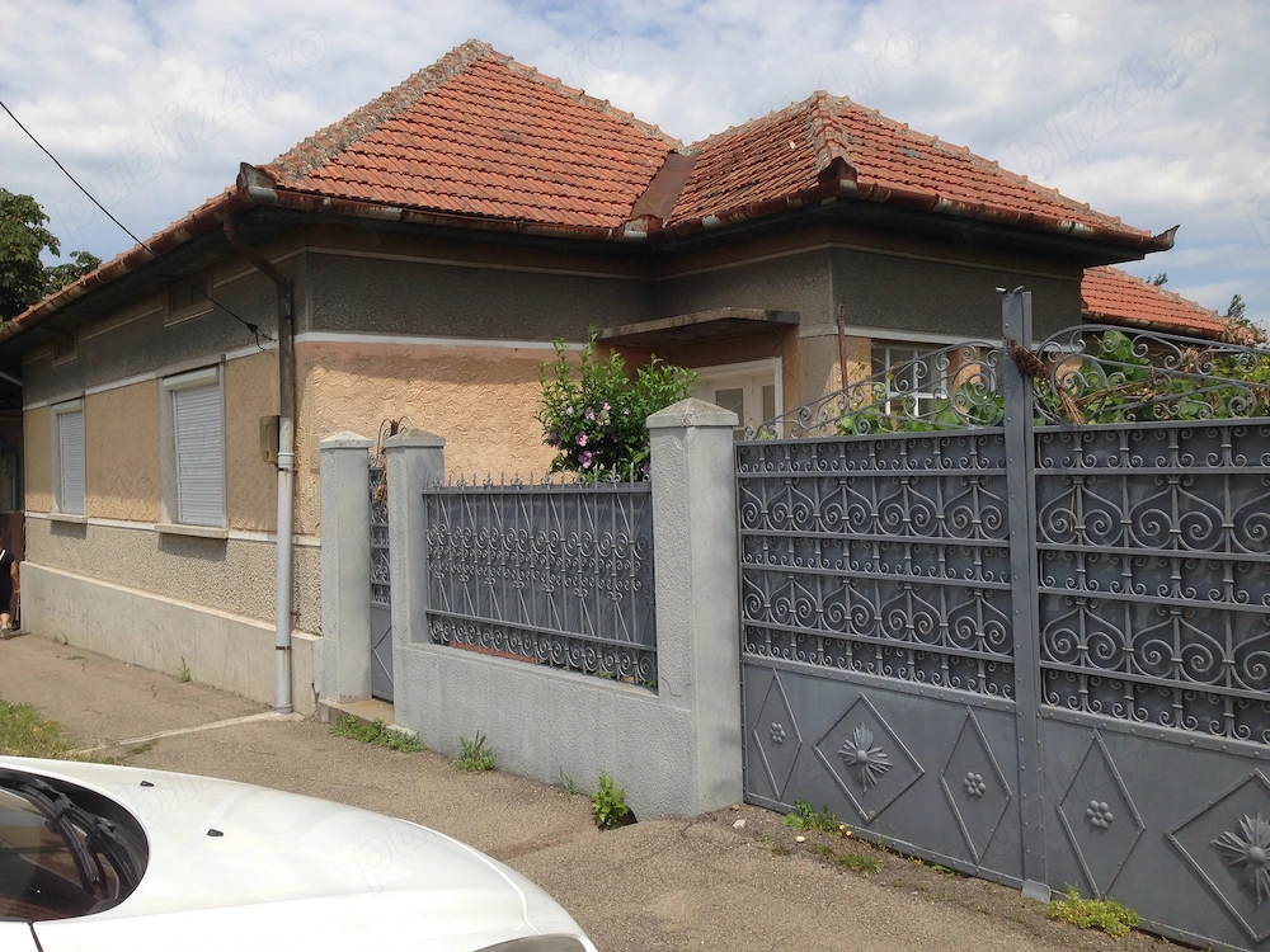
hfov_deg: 55.4
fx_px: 1211
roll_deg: +0.8
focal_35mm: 33
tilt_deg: +0.9
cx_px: 635
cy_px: 476
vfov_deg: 42.9
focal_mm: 4.12
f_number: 2.4
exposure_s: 1/1808
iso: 50
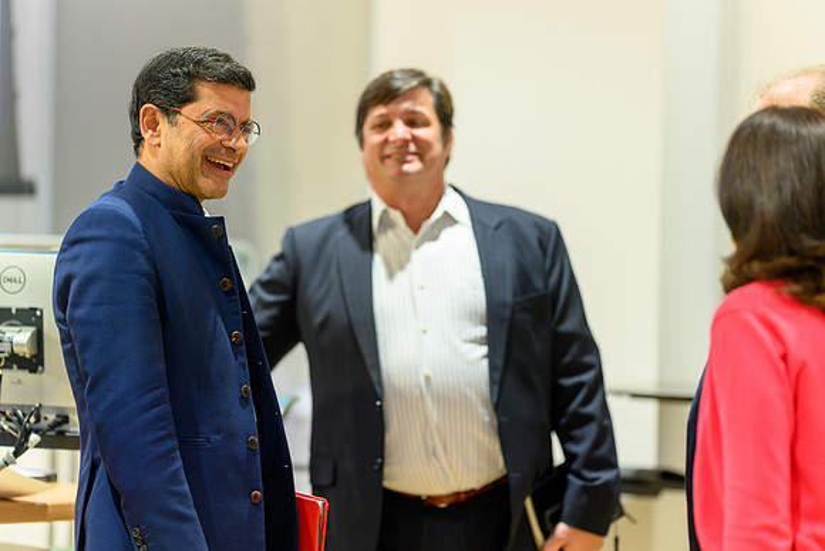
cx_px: 413
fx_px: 3187
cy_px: 275
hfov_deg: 14.8
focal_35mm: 139
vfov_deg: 9.9
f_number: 1.8
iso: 560
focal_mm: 135
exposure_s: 1/200
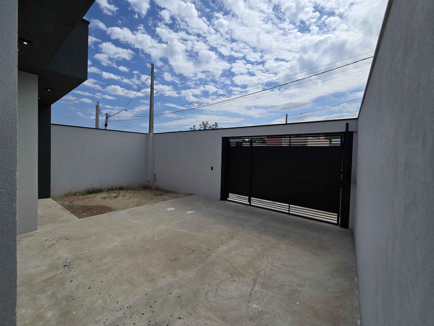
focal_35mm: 14
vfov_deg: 85.7
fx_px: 176
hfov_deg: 102.1
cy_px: 162
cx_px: 217
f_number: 2.2
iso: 50
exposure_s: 1/4717
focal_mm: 2.2
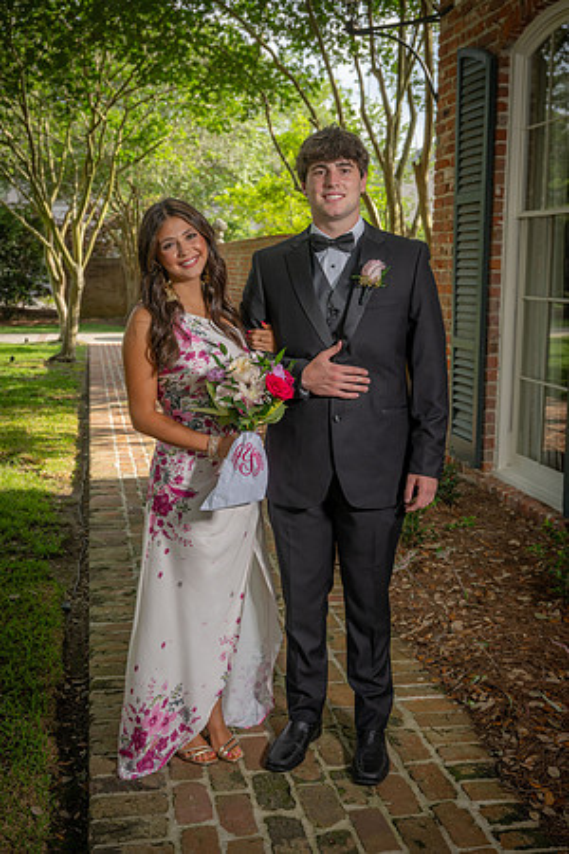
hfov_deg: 32.6
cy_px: 427
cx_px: 284
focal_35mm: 41
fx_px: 972
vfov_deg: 47.4
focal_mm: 41
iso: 100
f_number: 5.6
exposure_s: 1/160
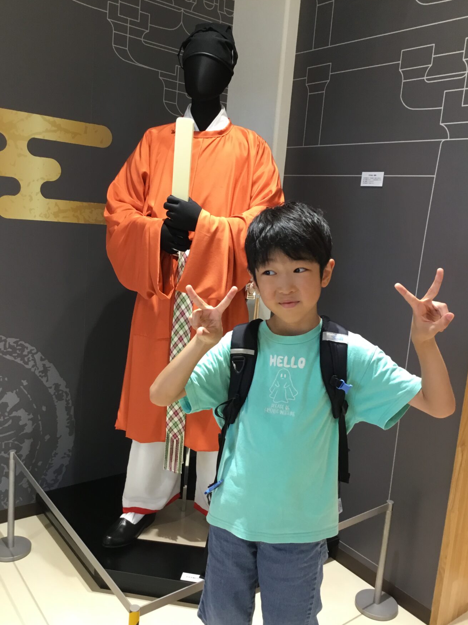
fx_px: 577
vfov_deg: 56.8
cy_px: 318
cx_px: 241
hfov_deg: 44.2
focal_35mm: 32
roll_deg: -3.7
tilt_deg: -12.3
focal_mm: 3.3
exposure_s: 1/30
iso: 80
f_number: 2.4
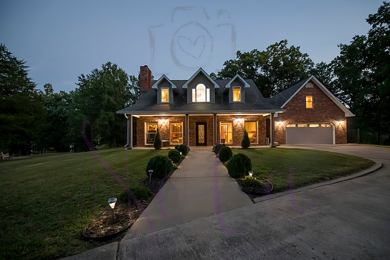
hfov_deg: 102.0
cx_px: 199
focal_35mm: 15
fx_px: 158
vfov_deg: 79.0
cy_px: 132
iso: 5000
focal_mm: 14
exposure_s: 1/60
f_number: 2.8
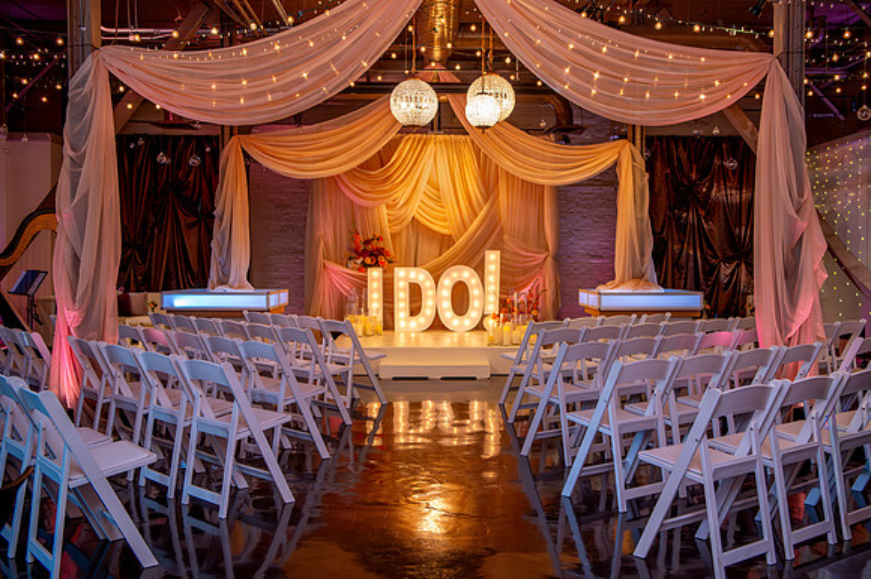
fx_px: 878
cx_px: 457
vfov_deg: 36.5
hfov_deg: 52.7
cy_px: 287
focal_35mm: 36
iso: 3200
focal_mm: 34
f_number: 3.5
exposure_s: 1/250
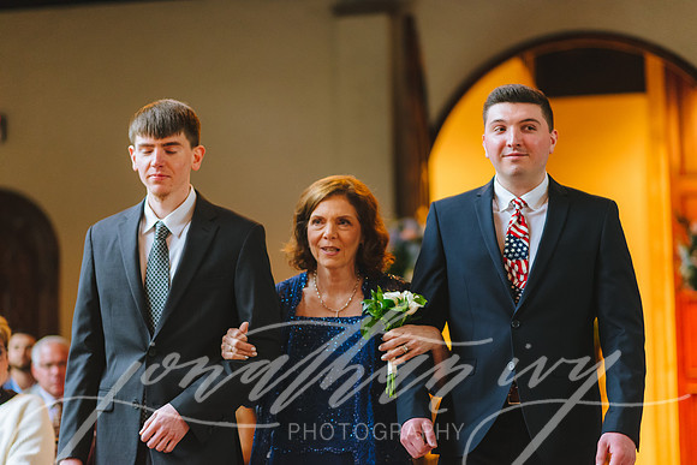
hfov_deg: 23.9
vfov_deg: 16.1
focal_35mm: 85
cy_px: 232
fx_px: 1646
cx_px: 348
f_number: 2
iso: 3200
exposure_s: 1/200
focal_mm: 85
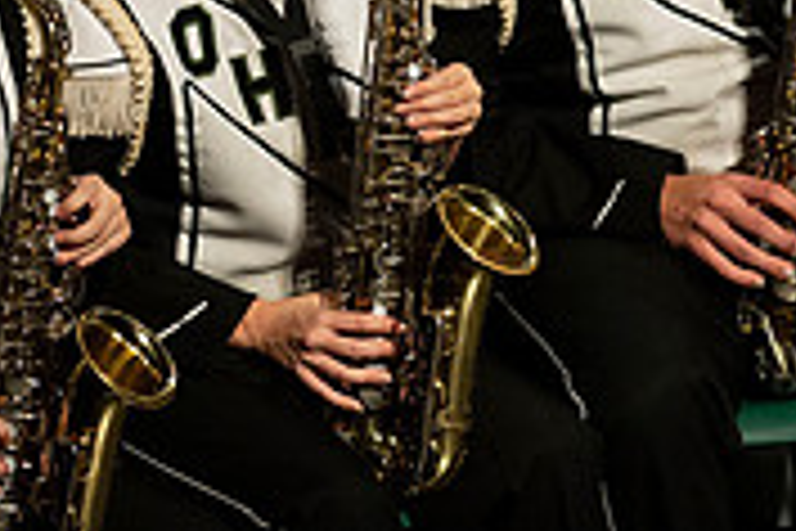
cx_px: 184
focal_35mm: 981
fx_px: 21689
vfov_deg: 1.4
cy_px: -333
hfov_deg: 2.1
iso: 3200
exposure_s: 1/500
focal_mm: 300
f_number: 2.8
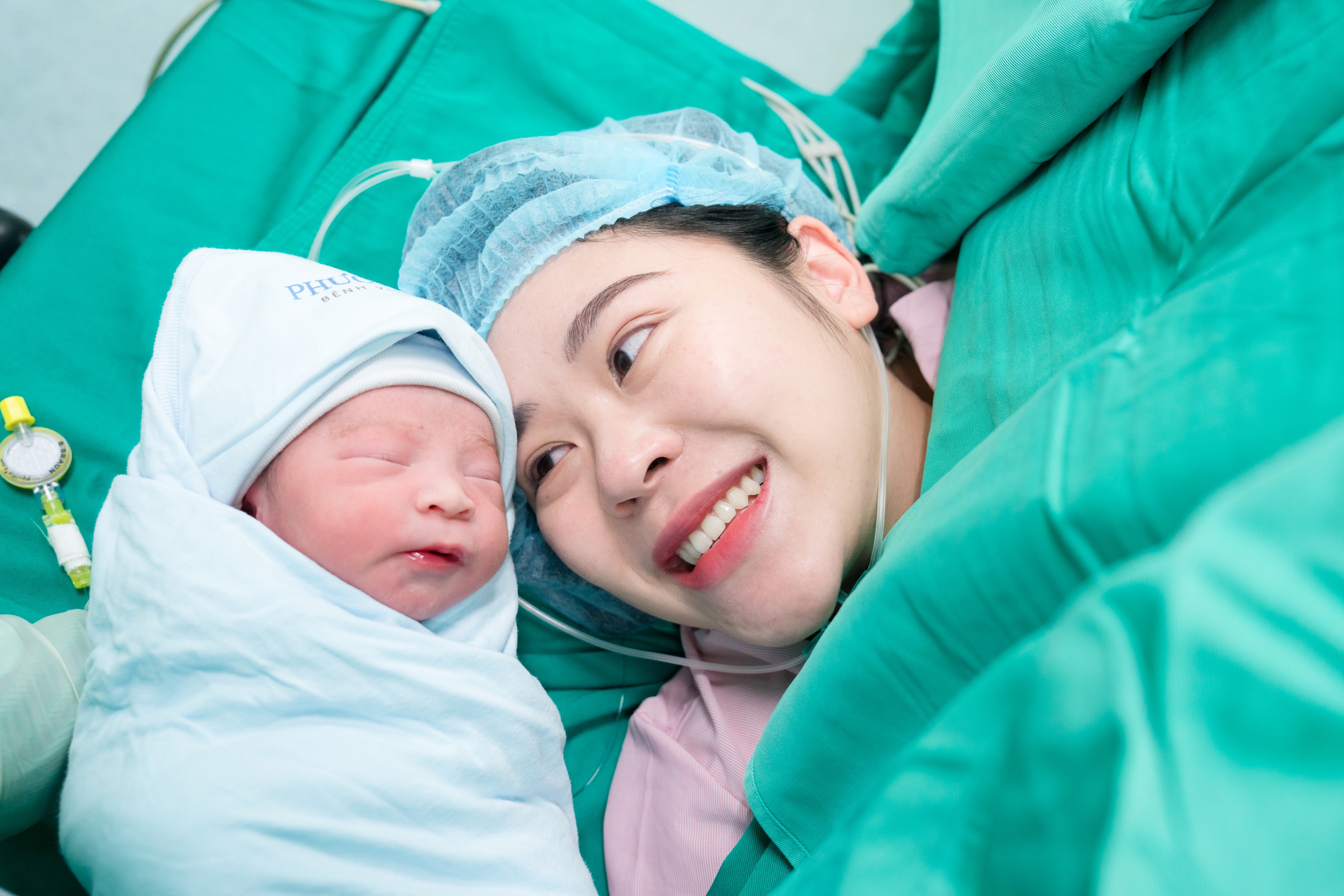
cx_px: 672
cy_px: 448
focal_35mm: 33
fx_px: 1232
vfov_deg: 40.0
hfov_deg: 57.2
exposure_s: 1/100
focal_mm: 33
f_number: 4
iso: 2000
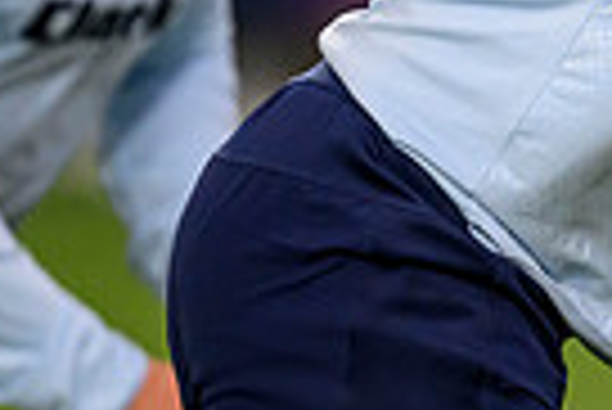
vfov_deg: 0.8
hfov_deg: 1.2
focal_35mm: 1710
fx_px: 29101
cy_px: -43
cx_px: 1166
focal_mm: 400
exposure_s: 1/1250
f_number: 3.2
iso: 5000
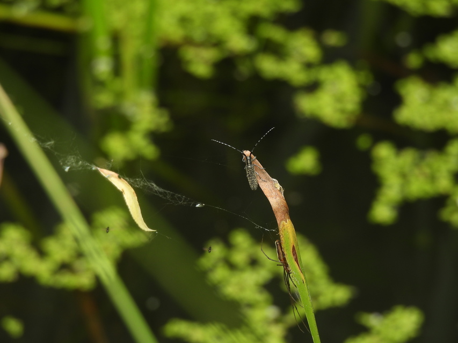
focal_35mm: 650
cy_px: 172
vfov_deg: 2.3
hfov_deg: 3.1
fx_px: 8601
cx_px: 229
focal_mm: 116
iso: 100
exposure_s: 1/100
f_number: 5.6
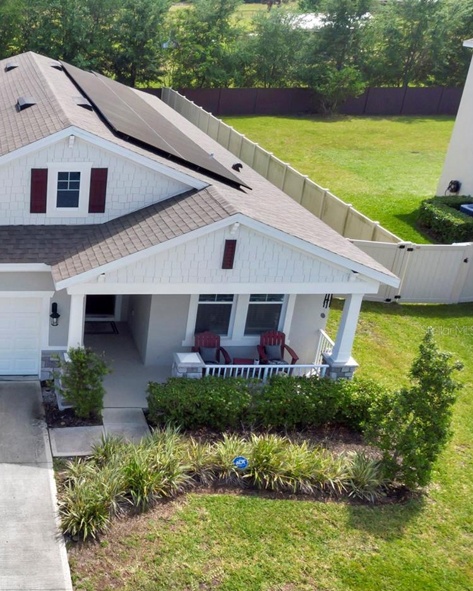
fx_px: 700
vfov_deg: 45.7
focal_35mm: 40
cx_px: -25
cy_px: 330
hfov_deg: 33.4
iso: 100
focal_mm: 4.5
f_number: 2.8
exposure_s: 1/170
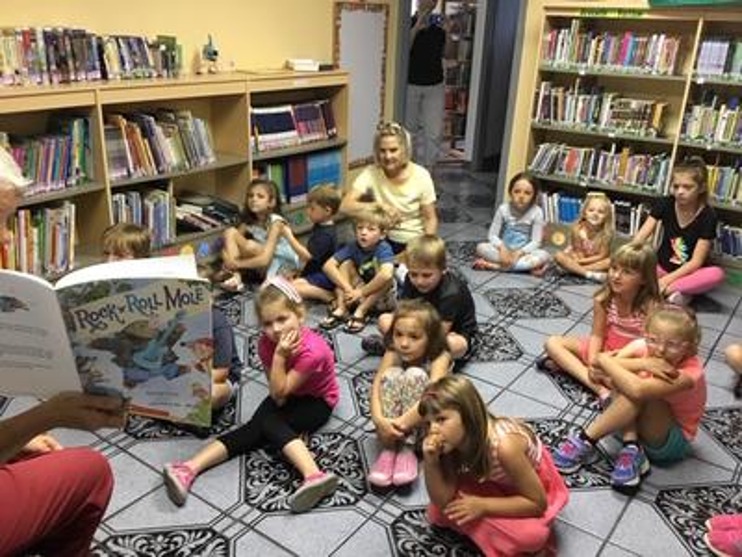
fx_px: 664
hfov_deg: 58.4
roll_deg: -2.7
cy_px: 278
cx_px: 371
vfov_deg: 45.4
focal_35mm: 31
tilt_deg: -21.6
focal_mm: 3.3
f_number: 2.4
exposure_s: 1/30
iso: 160
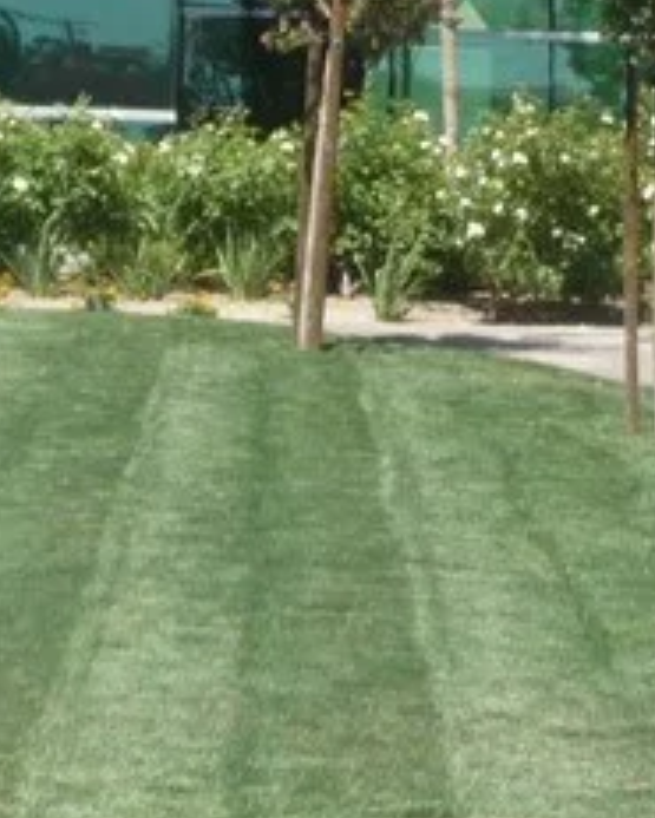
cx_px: -113
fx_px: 6151
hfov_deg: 6.1
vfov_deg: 7.5
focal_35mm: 254
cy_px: -432
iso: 100
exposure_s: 1/400
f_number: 4.5
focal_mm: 10.5
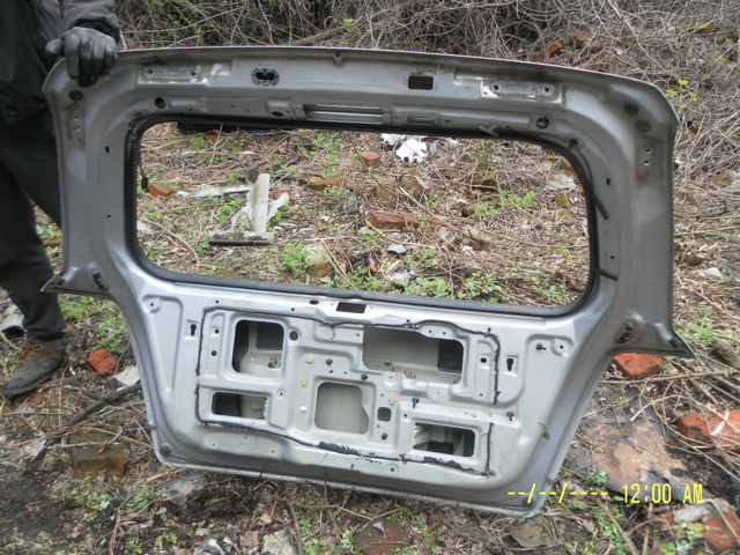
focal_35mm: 28
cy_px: 278
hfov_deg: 63.4
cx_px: 370
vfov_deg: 49.7
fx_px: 599
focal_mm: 4.9
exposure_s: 1/50
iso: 80
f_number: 3.2
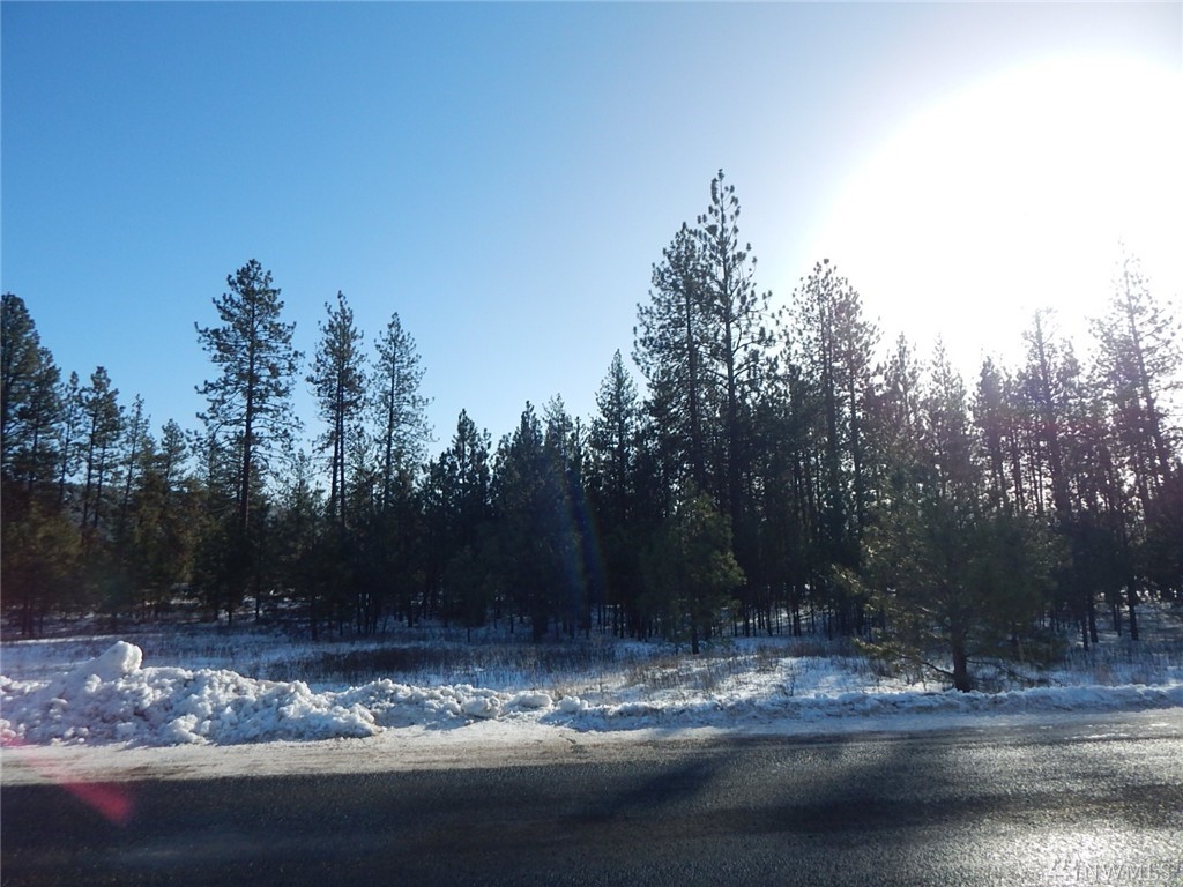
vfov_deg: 61.1
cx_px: 592
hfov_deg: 76.4
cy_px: 444
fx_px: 752
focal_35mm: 22
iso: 125
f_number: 6
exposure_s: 1/640
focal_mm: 4
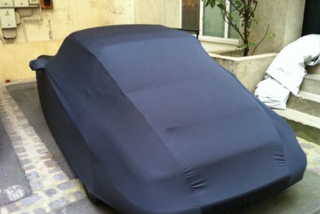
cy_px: 119
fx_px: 329
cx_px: 160
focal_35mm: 37
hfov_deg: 51.9
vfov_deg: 35.9
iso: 160
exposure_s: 1/15
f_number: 2.8
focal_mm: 3.85
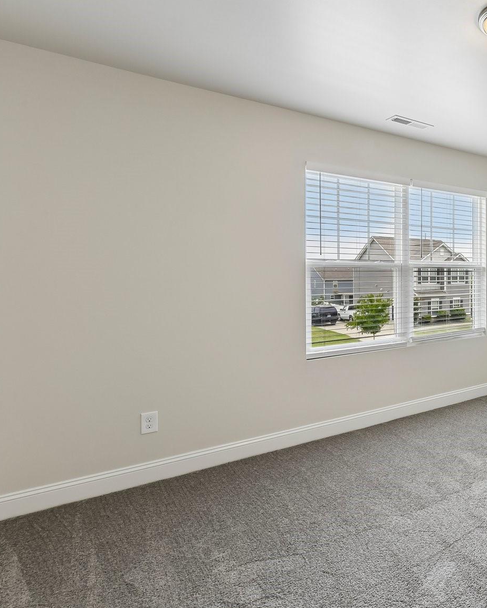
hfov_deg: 46.3
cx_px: 501
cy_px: 272
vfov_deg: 67.9
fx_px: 450
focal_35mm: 25
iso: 200
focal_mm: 15
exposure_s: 1/25
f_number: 11
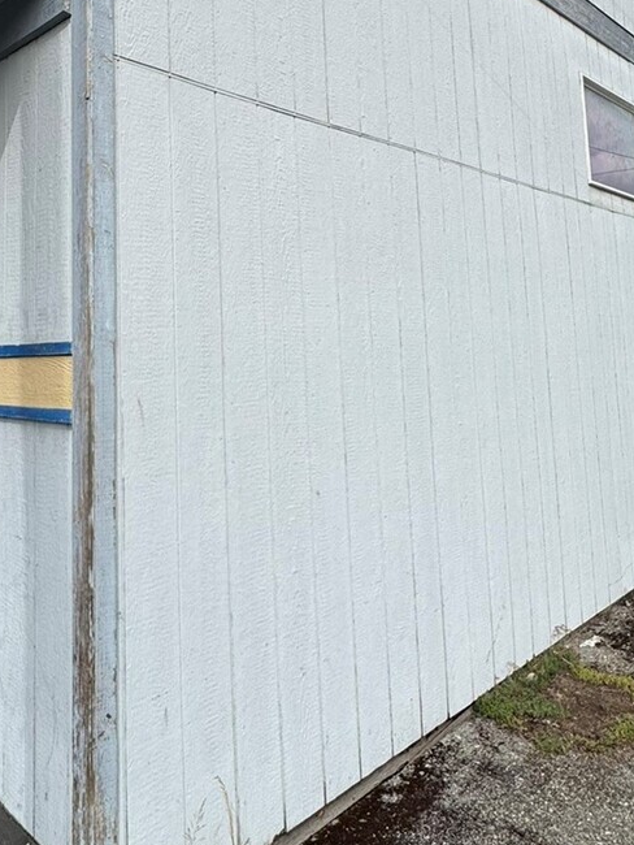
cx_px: 247
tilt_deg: +5.9
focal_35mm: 31
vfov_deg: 56.9
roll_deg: +2.0
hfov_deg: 45.2
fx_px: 757
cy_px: 272
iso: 50
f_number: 2.2
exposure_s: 1/2028
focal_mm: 2.22
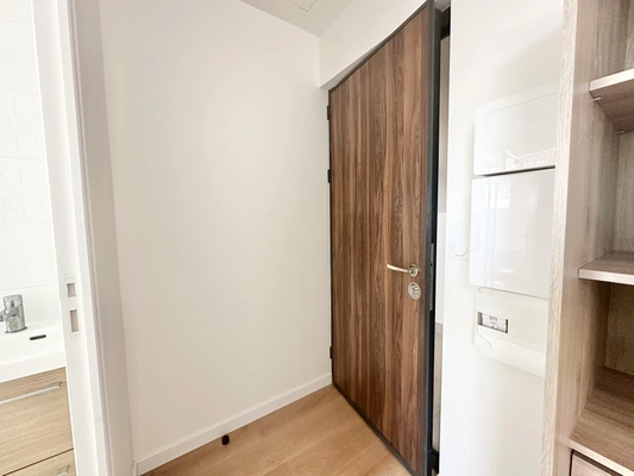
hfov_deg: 102.1
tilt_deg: -4.1
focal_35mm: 14
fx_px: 256
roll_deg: +0.5
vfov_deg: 85.7
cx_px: 317
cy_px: 238
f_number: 2.2
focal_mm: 2.22
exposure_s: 1/99
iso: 200
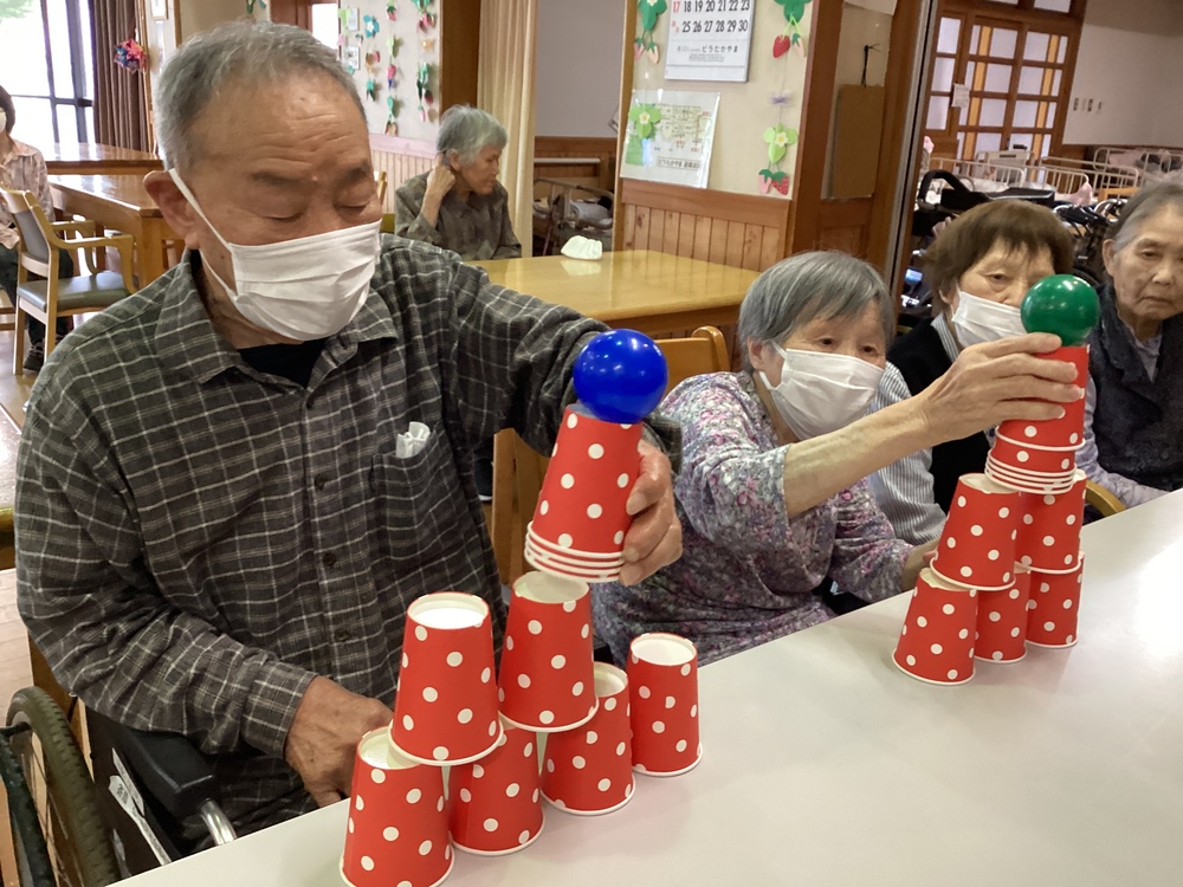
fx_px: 1059
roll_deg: -3.3
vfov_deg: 45.4
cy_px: 444
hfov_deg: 58.4
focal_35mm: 31
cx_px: 592
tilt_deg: -18.6
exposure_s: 1/60
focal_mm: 3.3
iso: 320
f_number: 2.4
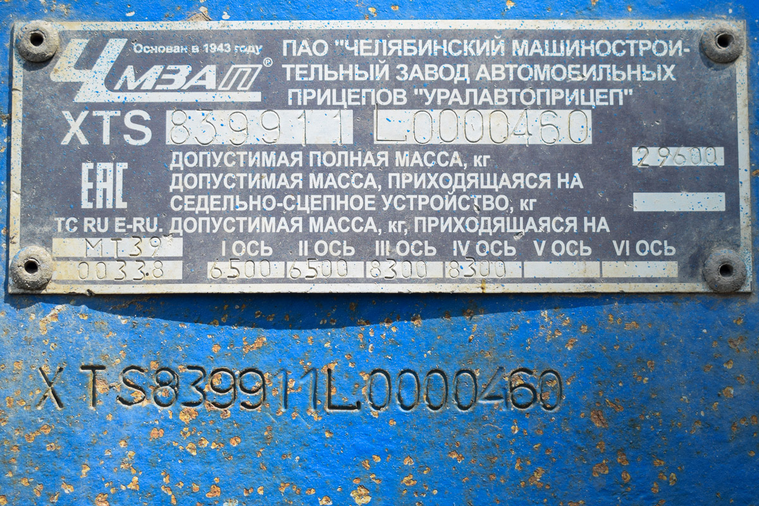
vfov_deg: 23.8
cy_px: 253
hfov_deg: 35.1
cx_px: 380
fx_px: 1202
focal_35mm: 57
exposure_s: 1/400
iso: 200
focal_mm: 38
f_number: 5.6
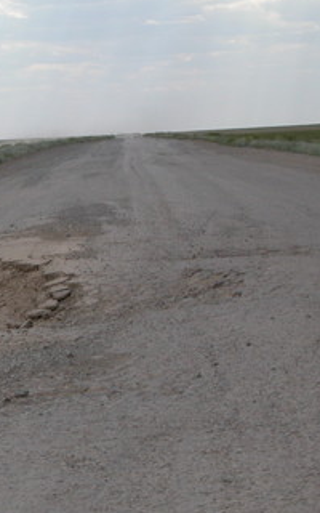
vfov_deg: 13.3
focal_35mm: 157
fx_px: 2191
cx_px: -165
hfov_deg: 8.2
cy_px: 271
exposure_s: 1/306
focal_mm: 18.8
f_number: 6.7
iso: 100
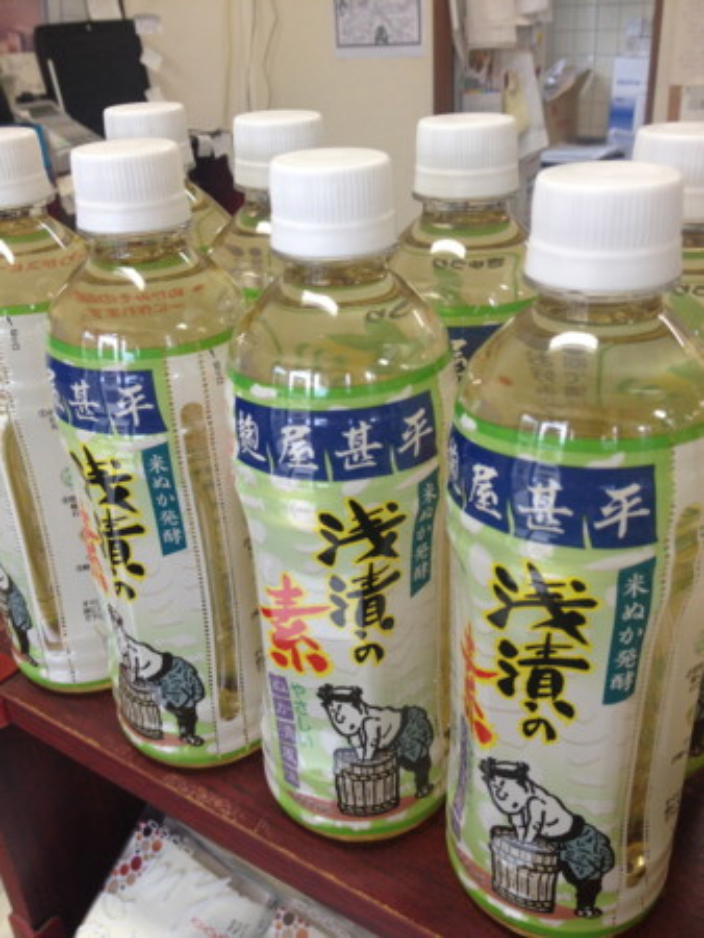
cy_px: 469
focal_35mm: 35
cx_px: 352
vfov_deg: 52.6
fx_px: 948
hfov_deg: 40.7
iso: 64
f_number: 2.4
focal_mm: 4.28
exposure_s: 1/40
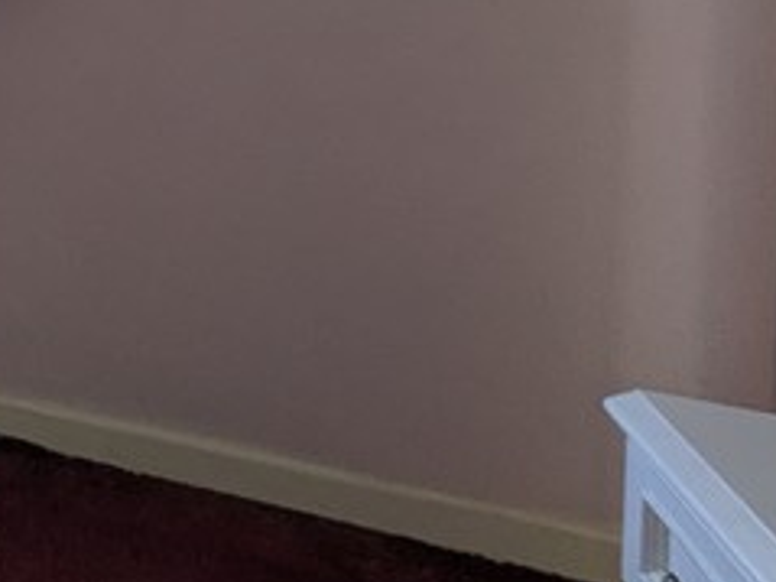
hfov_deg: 19.2
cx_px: -773
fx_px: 1344
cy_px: -226
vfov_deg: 21.4
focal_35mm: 60
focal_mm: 1.83
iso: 68
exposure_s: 1/107
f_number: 2.2
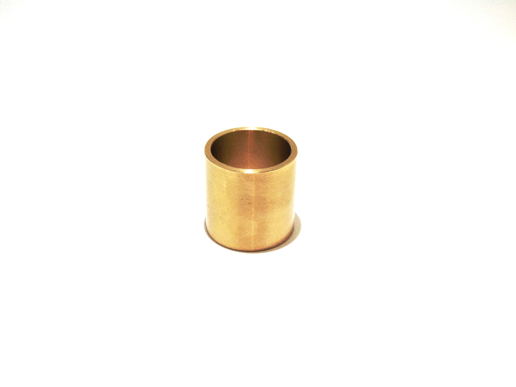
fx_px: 745
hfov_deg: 38.2
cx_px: 258
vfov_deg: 29.1
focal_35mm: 50
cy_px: 194
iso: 80
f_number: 3.5
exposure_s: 1/125
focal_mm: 9
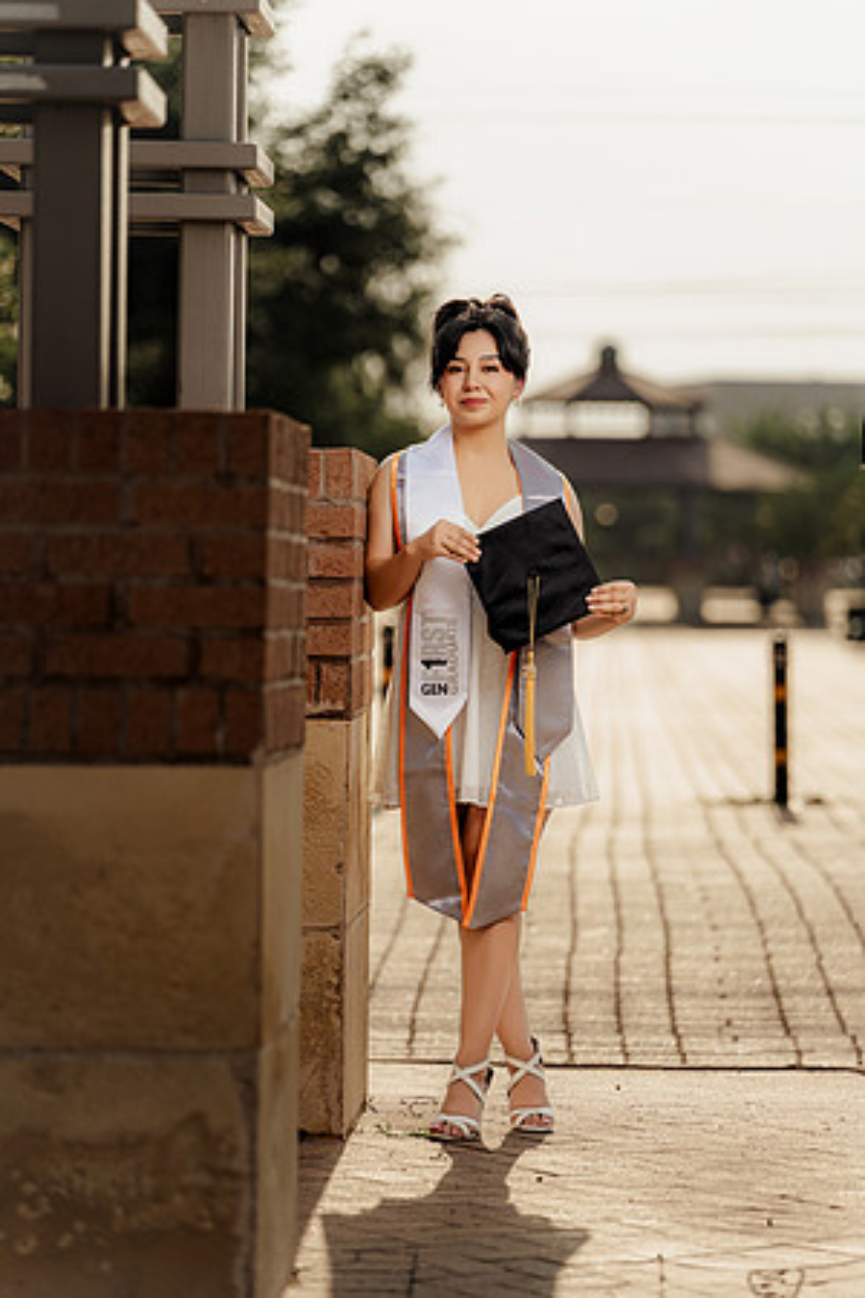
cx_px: 432
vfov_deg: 13.7
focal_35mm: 150
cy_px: 649
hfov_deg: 9.1
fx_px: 5406
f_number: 2.8
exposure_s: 1/1600
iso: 100
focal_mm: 150
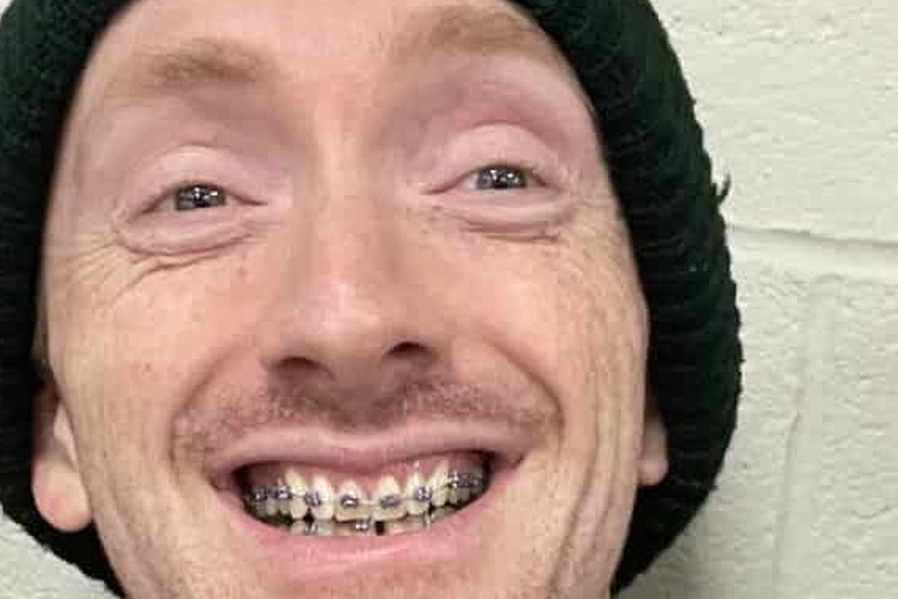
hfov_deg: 23.6
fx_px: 2145
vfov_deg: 14.9
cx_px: 482
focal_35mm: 86
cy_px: 864
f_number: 2.2
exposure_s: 1/60
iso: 320
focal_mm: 2.71
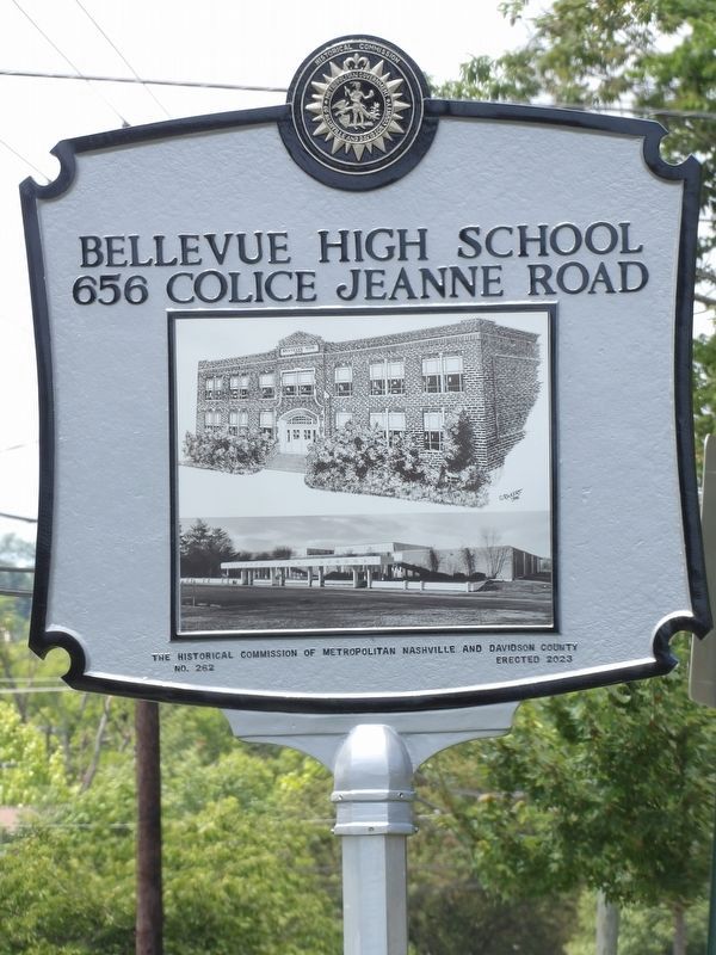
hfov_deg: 4.1
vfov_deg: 5.5
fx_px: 10011
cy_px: 478
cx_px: 358
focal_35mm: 363
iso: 100
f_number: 6.8
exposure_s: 1/101
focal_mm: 65.2
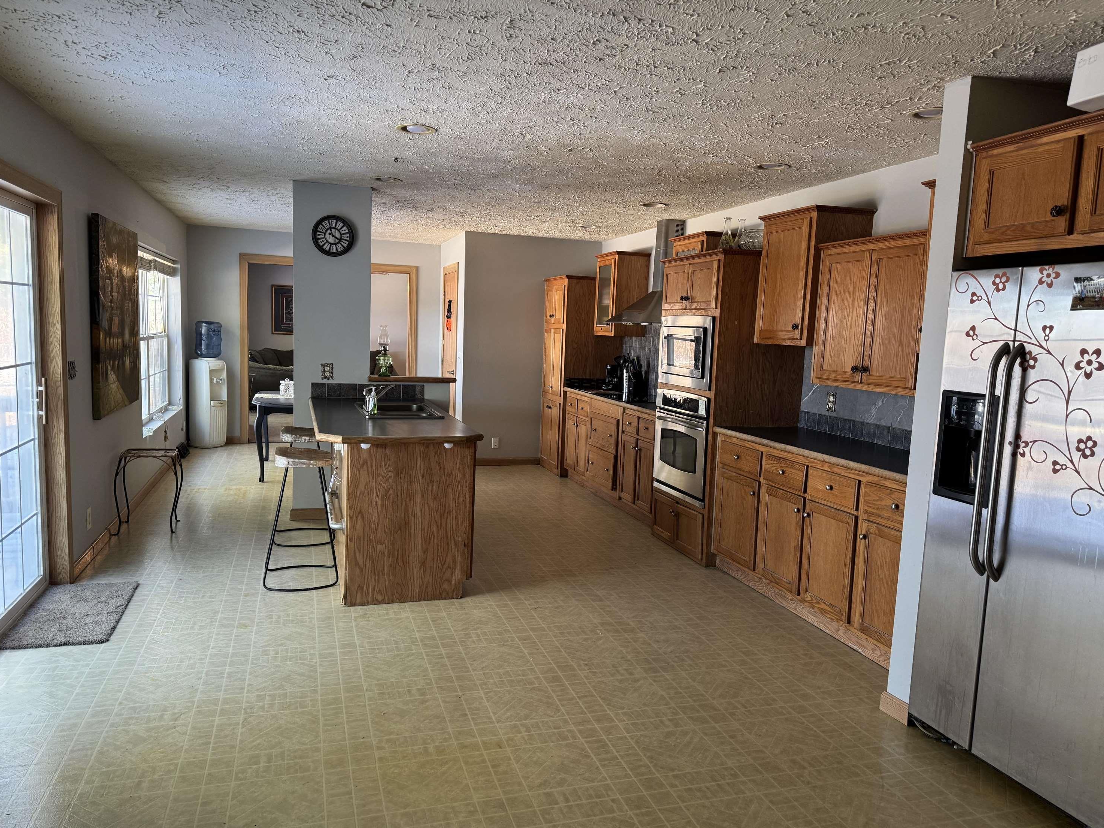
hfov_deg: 69.4
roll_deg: -2.0
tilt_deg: -7.2
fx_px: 797
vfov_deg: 54.9
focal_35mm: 25
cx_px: 549
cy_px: 423
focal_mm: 6.76
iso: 200
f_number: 1.78
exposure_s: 1/60
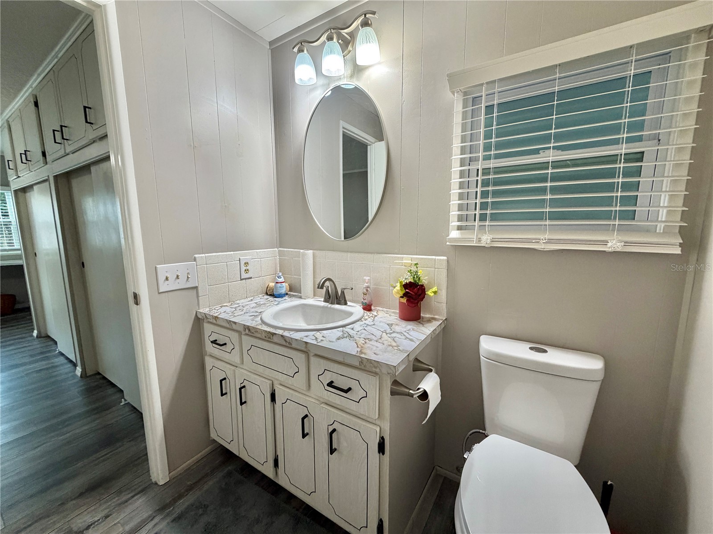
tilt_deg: -8.3
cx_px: 356
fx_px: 288
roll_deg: +0.5
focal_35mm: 14
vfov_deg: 85.7
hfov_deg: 102.1
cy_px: 267
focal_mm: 2.22
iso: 250
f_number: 2.2
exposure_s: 1/120
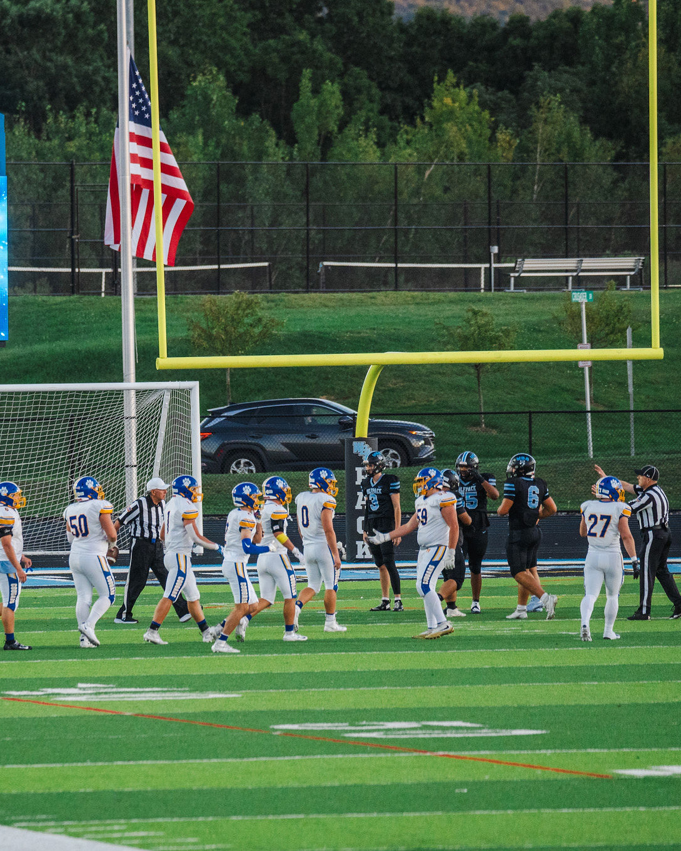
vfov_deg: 4.7
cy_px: 425
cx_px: 66
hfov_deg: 3.7
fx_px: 10404
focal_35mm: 413
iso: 1250
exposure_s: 1/1600
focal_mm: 195
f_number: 3.2
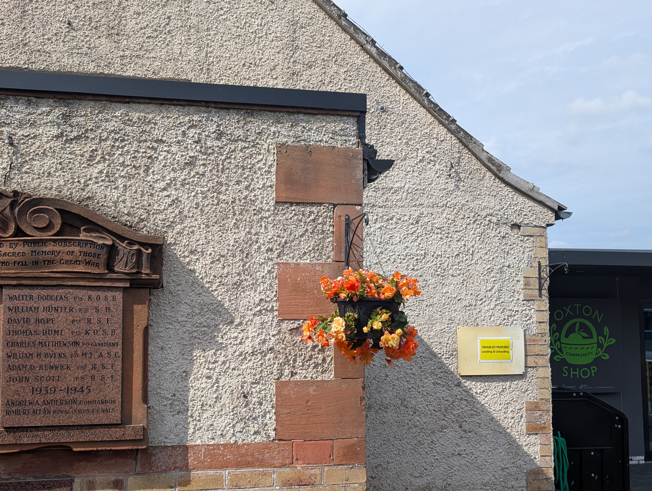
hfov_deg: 53.7
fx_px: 641
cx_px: 283
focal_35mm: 34
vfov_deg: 41.8
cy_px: 280
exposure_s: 1/1058
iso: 21
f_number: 1.68
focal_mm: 6.9
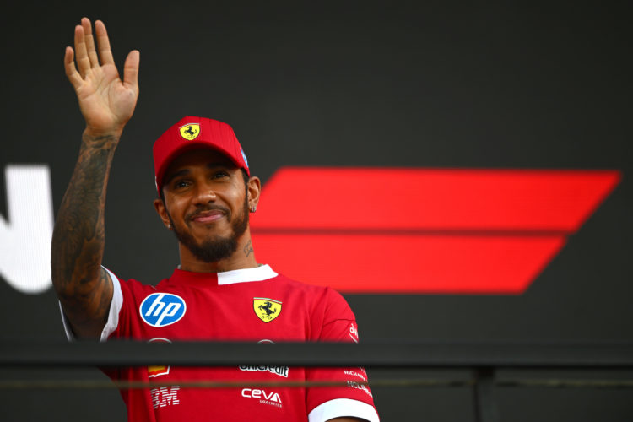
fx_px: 7033
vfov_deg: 3.4
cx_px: 316
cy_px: 211
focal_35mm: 400
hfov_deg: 5.2
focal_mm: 400
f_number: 2.8
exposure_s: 1/800
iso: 400
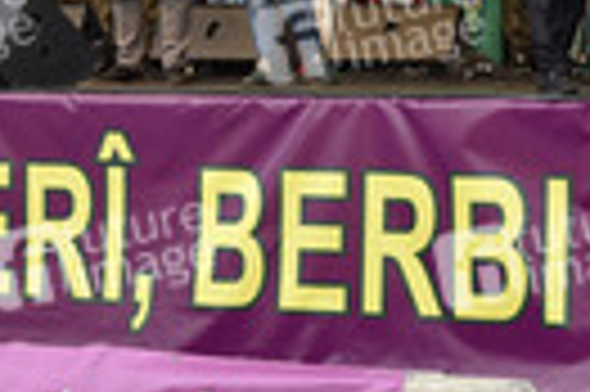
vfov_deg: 9.0
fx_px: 2488
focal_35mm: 152
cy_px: 144
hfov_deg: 13.5
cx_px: 430
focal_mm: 44
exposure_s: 1/160
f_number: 6.3
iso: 400
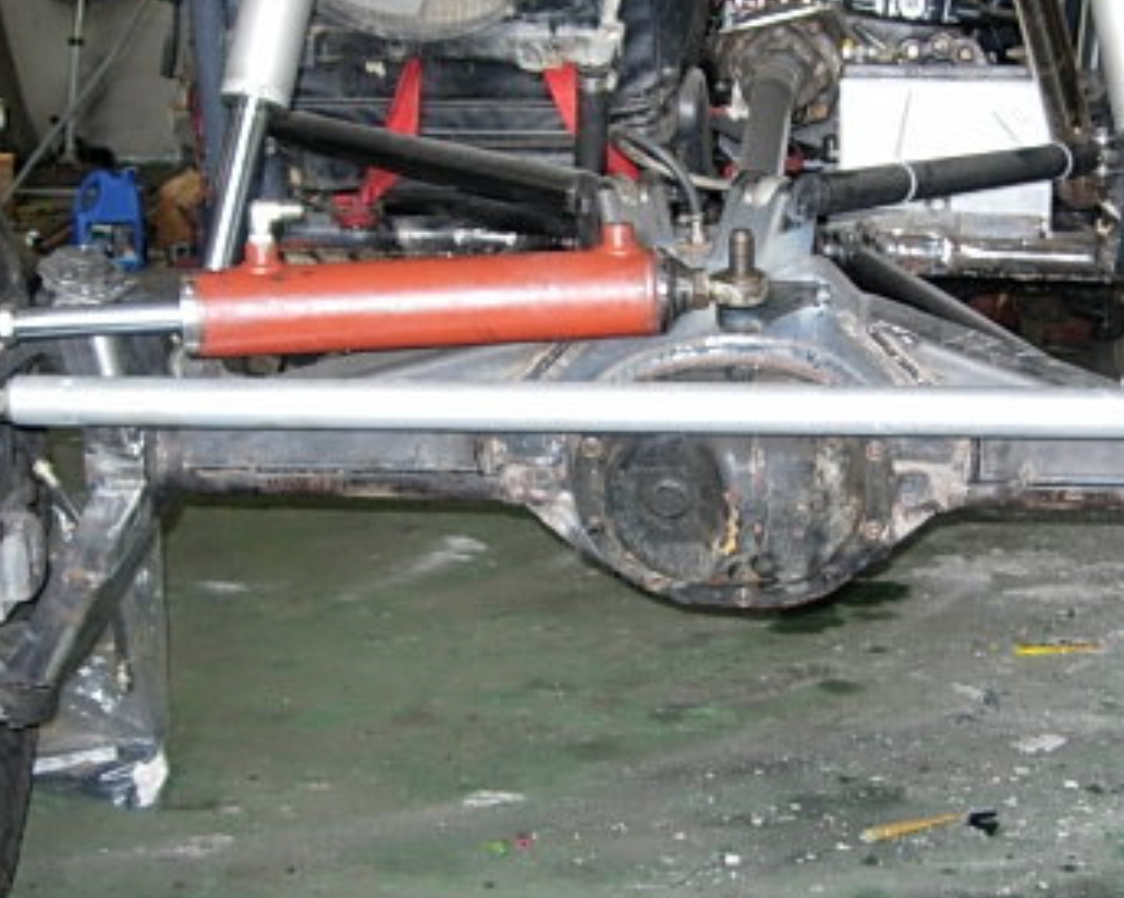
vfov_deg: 22.2
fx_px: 2295
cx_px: 761
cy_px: 421
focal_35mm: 69
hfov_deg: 27.3
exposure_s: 1/34.8
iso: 86
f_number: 2.8
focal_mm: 7.8
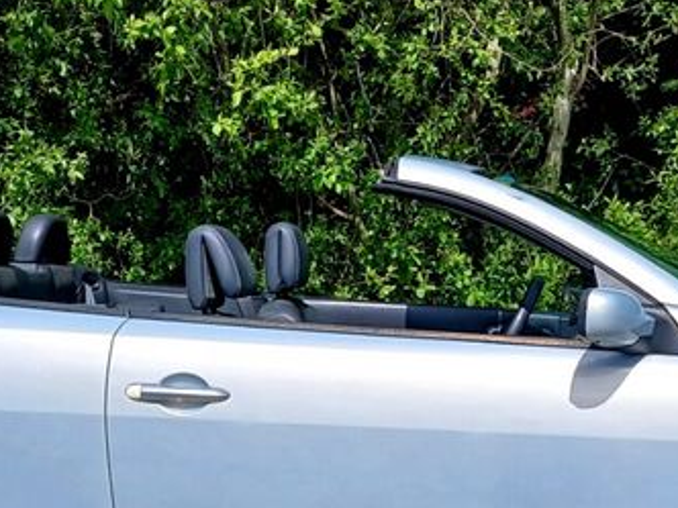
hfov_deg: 40.4
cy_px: 445
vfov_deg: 29.7
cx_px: 372
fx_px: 921
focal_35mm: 47
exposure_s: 1/1111
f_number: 1.8
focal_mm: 3.98
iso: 20
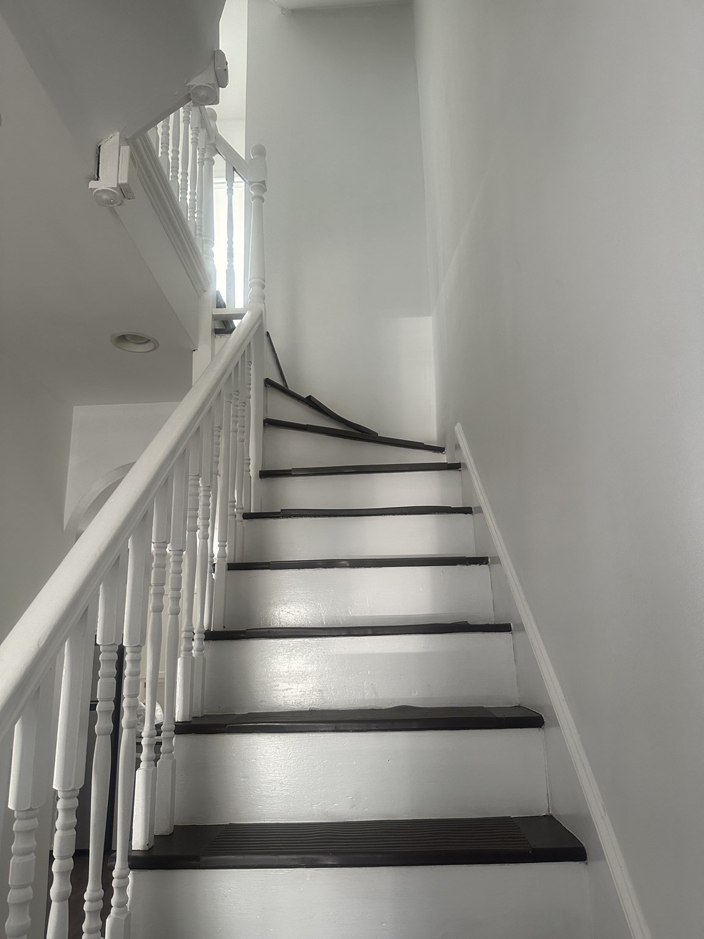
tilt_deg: +17.8
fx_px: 651
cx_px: 352
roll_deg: +0.5
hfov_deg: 56.8
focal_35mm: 24
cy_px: 470
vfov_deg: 71.6
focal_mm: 6.86
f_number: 1.78
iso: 250
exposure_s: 1/114
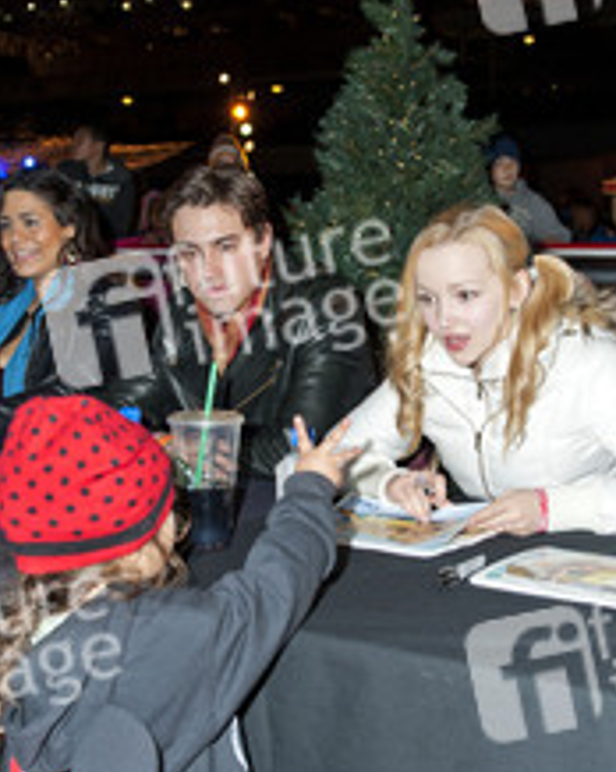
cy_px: 482
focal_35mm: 50
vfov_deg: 37.2
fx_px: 1141
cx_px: 327
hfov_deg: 30.2
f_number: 4
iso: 320
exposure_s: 1/320
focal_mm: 29
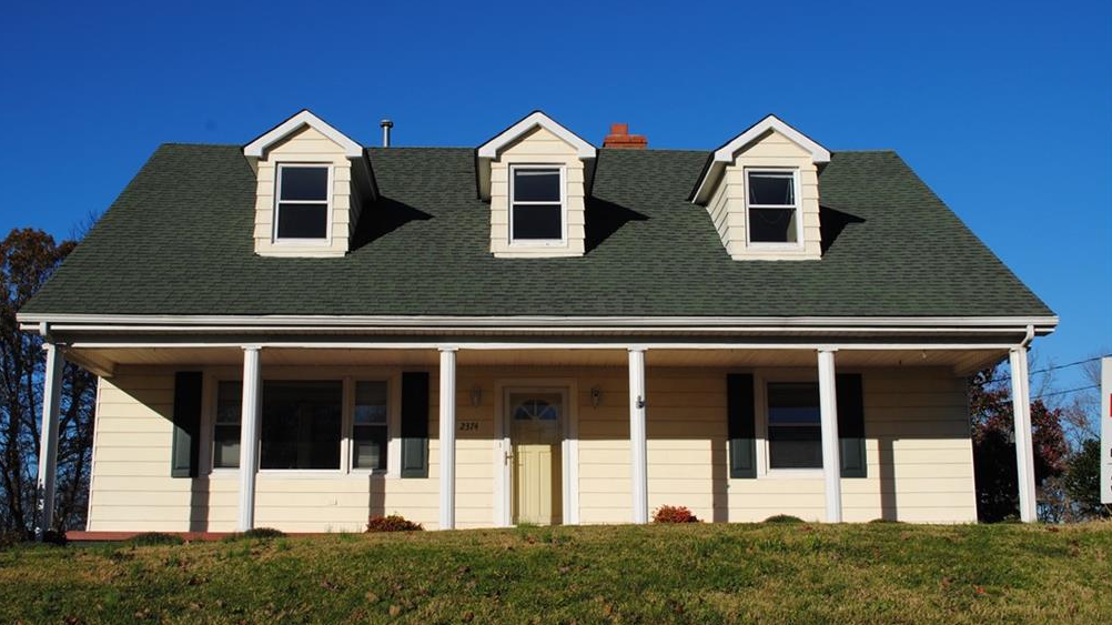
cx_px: 546
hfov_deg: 45.5
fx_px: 1327
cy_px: 306
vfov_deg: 26.5
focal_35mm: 45
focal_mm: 28
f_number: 9
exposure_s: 1/320
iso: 100
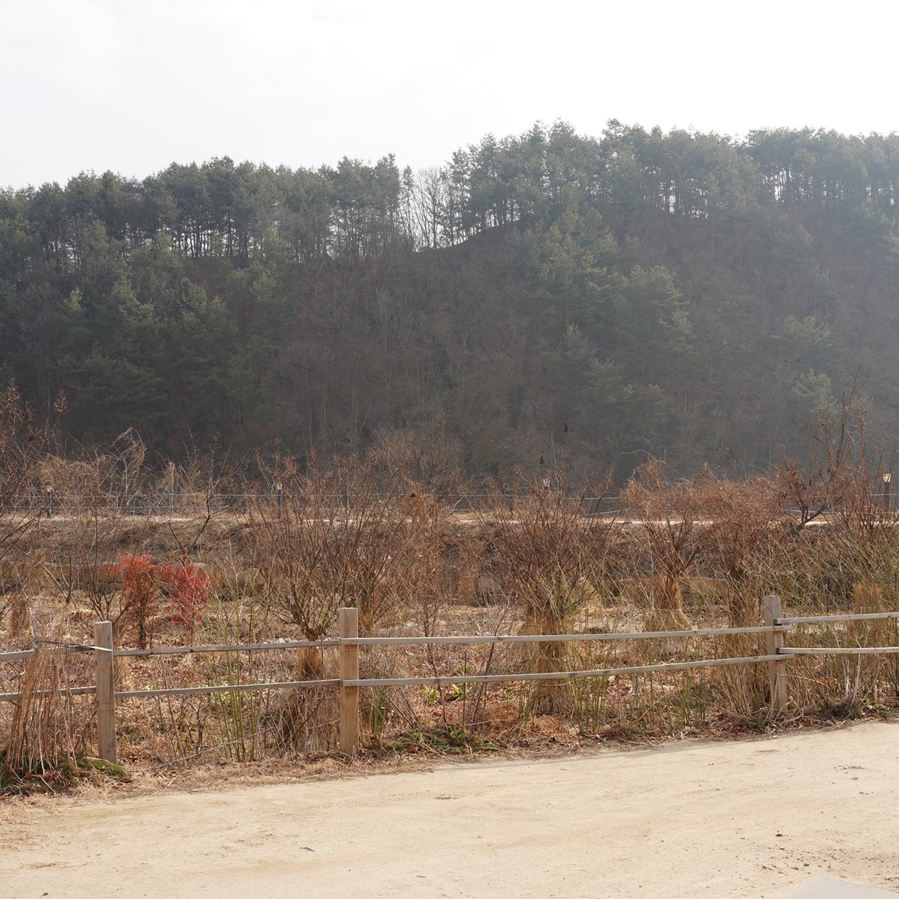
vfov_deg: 34.7
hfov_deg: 34.7
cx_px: 480
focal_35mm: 49
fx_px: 1440
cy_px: 453
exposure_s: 1/100
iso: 200
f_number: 14
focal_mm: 38
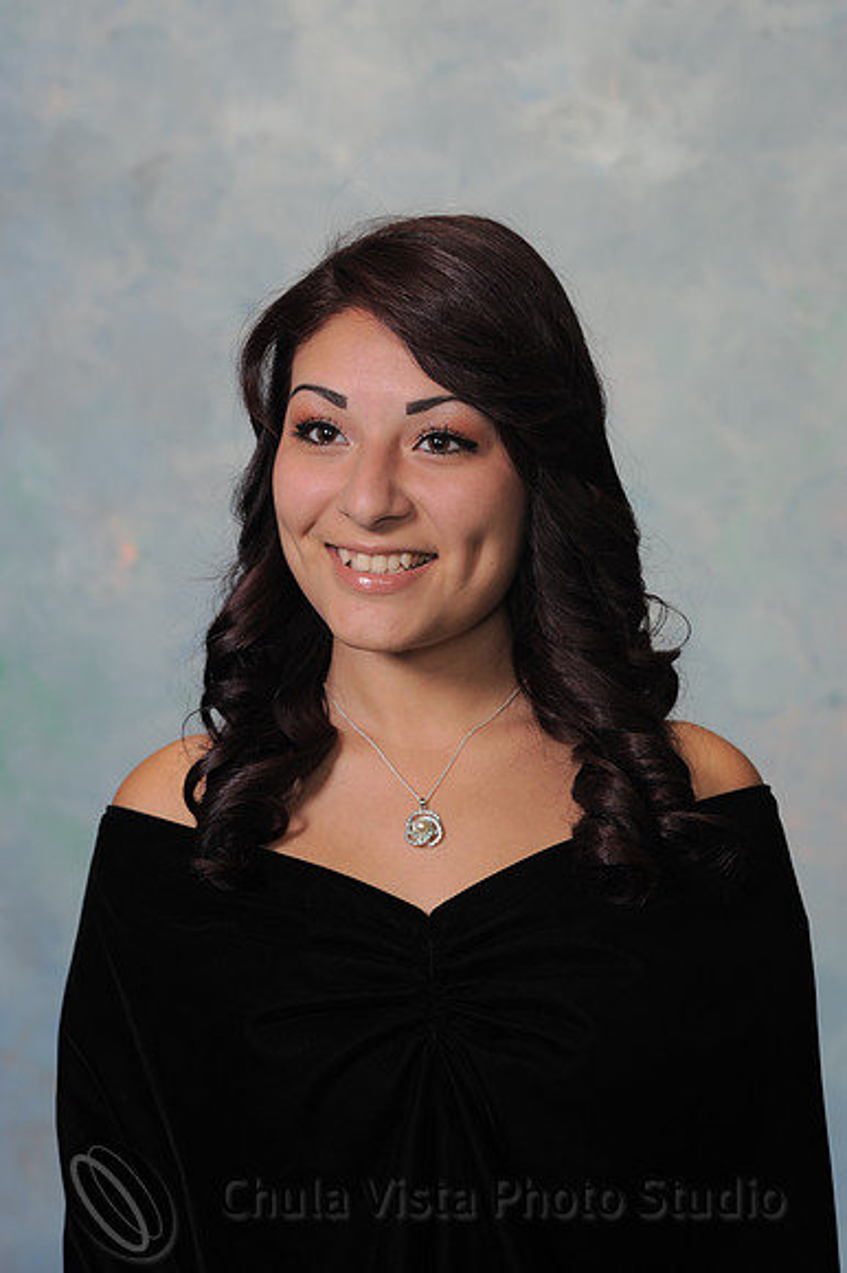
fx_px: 4770
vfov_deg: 15.2
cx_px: 424
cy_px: 636
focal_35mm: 135
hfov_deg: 10.1
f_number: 7.1
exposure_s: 1/125
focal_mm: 135
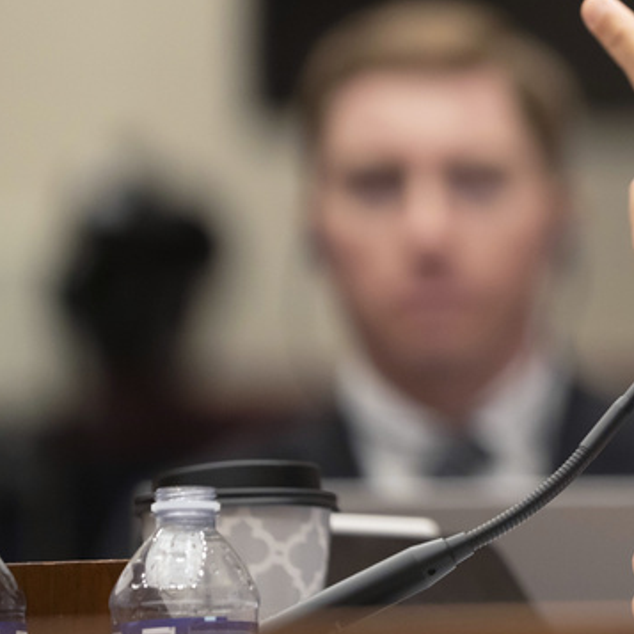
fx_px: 10112
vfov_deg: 3.6
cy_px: 74
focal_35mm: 488
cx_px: 904
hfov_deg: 3.6
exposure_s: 1/640
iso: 2500
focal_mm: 200
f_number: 2.8
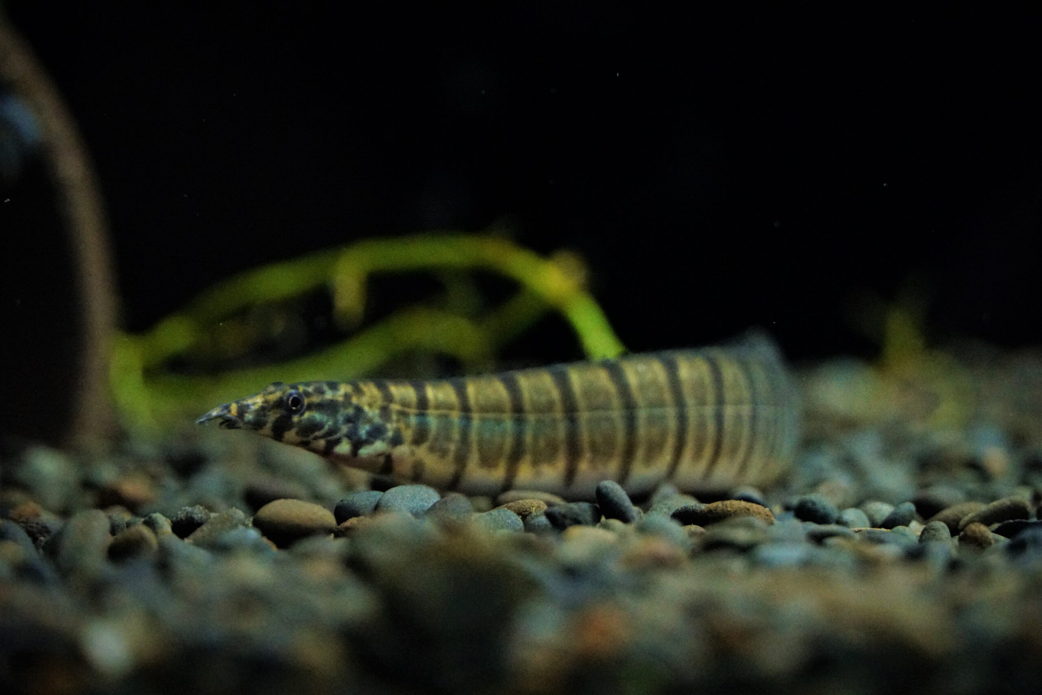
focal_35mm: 202
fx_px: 5861
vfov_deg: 6.8
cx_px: 521
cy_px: 348
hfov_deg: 10.2
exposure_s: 1/200
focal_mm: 135
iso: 10000
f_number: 5.6
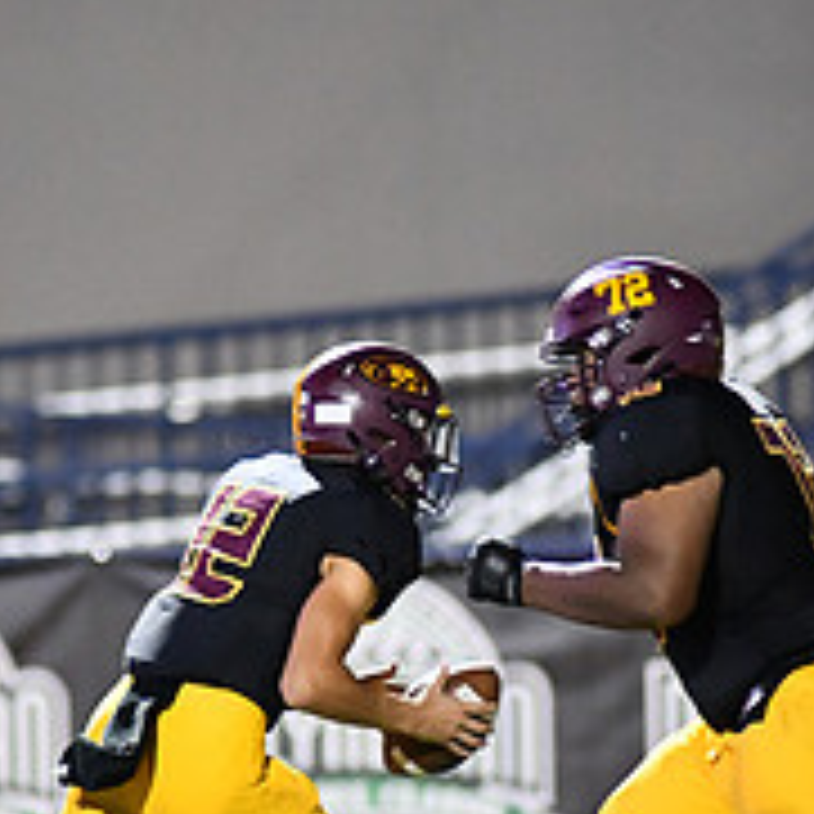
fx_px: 21736
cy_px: 614
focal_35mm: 817
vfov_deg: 2.1
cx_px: 292
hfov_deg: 2.1
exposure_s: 1/1000
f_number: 2.8
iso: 6400
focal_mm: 300
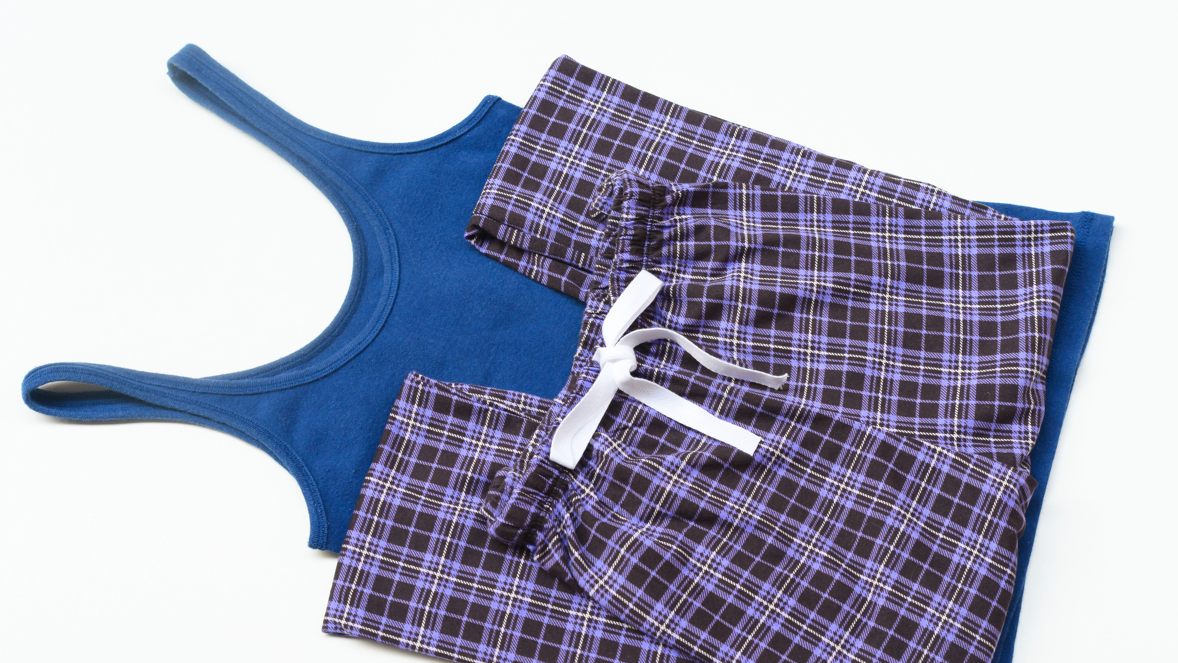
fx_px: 2030
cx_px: 593
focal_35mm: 65
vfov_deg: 18.5
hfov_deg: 32.4
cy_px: 404
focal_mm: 60
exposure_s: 1/125
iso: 400
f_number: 10
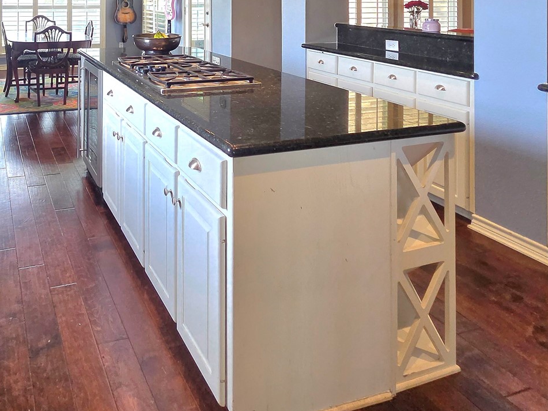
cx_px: 134
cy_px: -20
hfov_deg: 59.9
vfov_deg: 41.6
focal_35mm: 28
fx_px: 443
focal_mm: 2.2
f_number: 2.2
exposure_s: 1/120
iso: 160
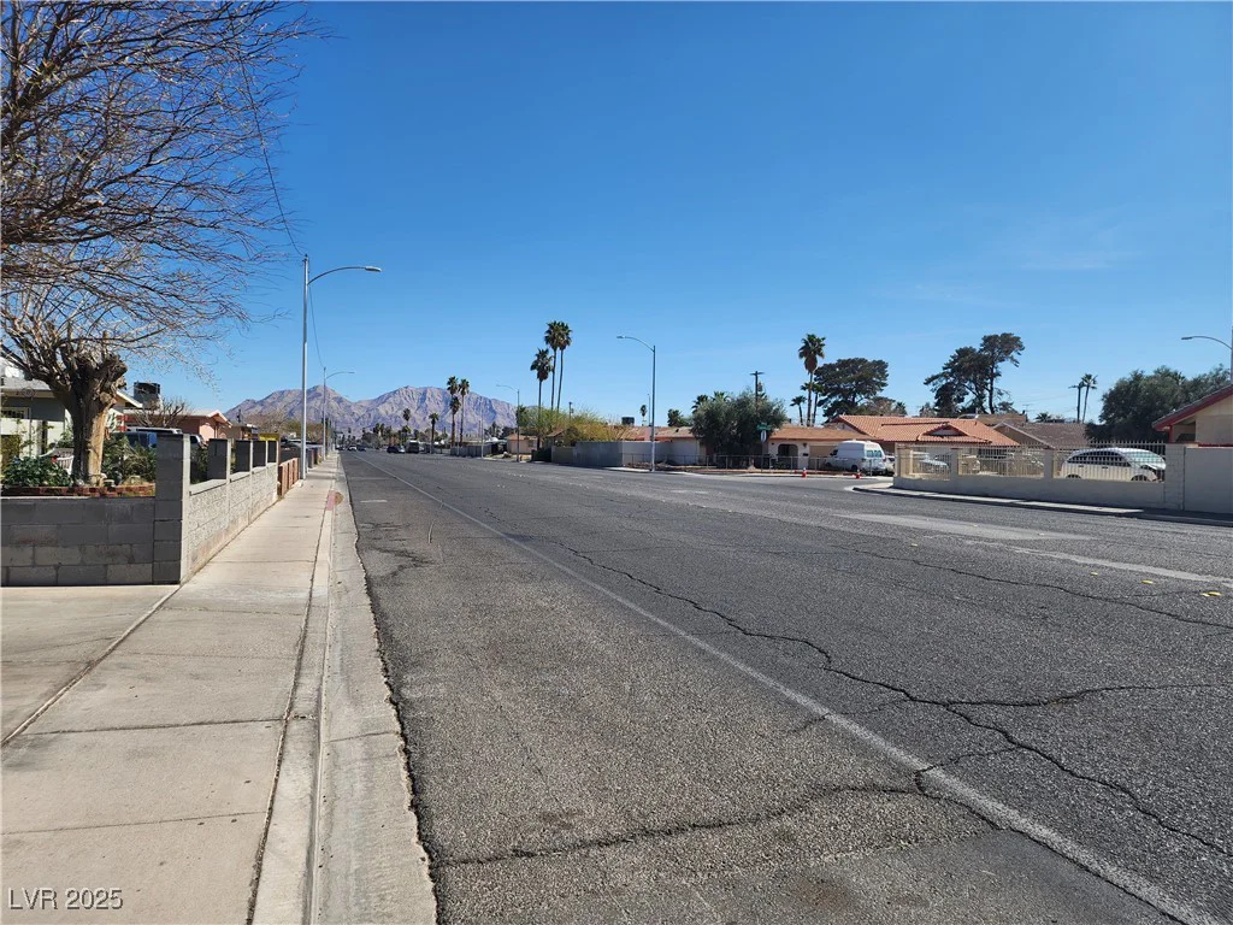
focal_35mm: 23
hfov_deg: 73.9
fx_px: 819
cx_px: 616
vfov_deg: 58.9
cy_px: 462
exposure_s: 1/1262
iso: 12
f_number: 1.8
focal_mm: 6.4
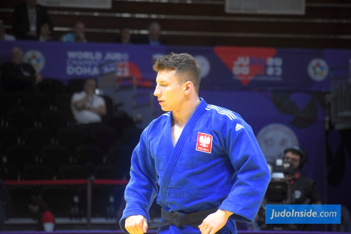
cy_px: 117
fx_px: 2340
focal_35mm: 240
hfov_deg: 8.6
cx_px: 176
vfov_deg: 5.7
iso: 1600
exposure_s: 1/500
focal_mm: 160
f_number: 5.6
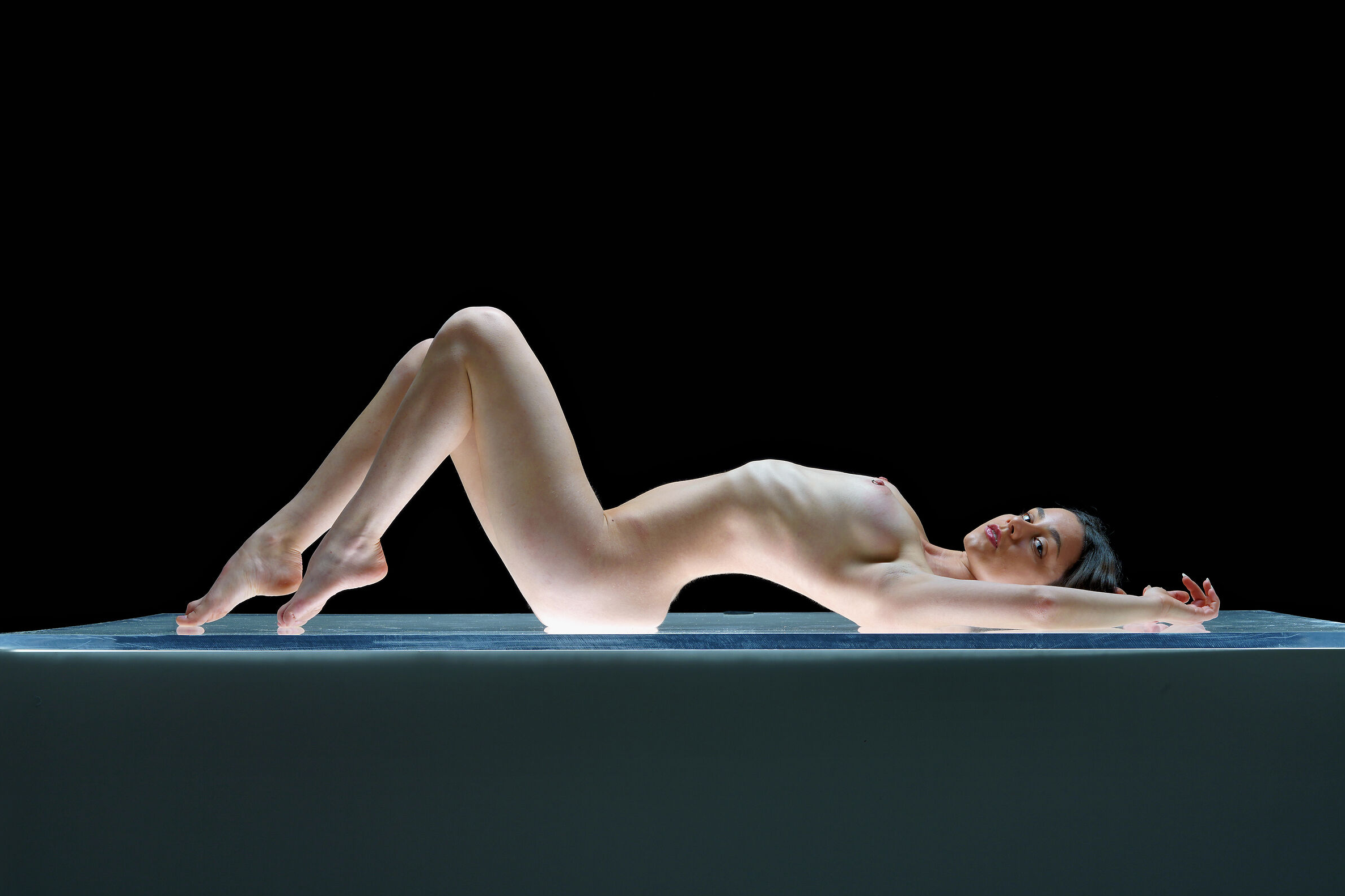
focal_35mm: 86
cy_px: 446
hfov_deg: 23.6
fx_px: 3213
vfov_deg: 15.9
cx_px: 670
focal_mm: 85
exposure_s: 1/160
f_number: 16
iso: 100
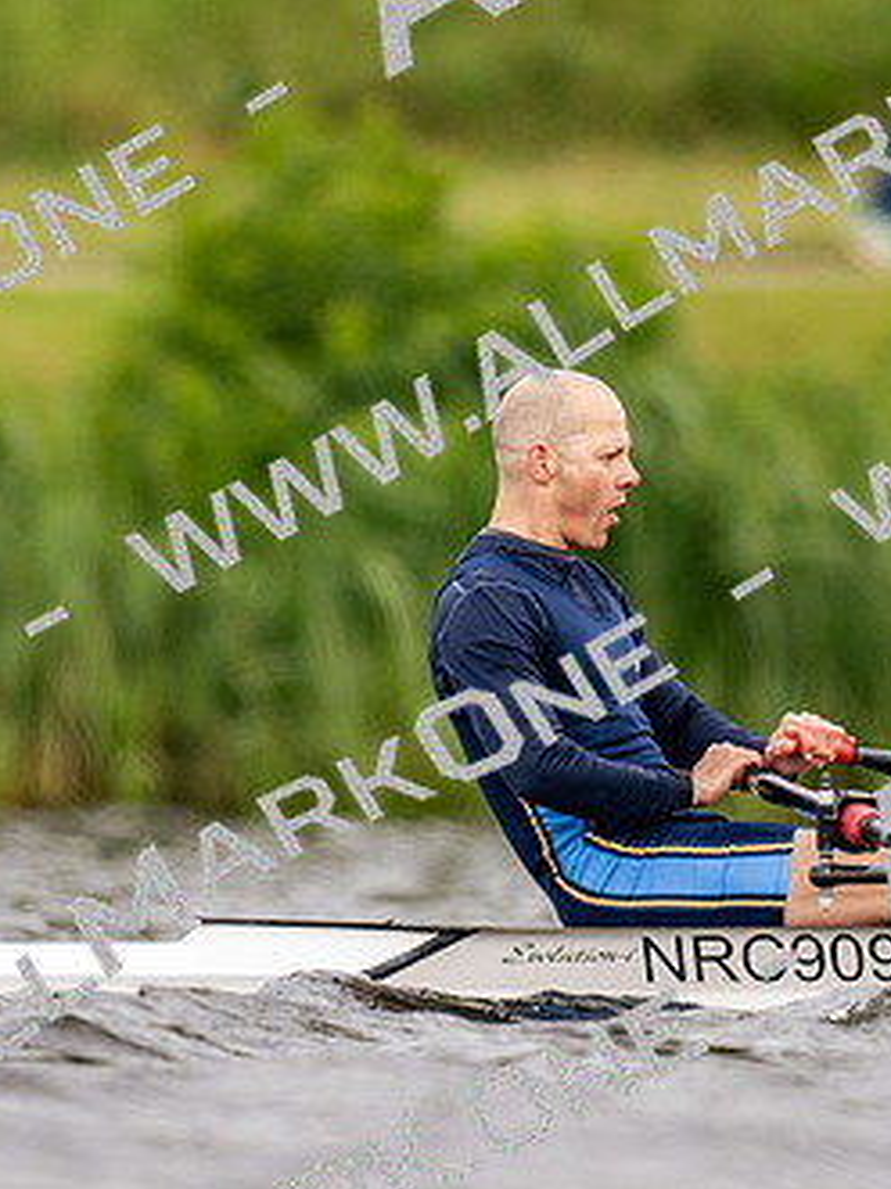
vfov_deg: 1.3
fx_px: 52027
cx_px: 568
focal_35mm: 1515
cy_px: 603
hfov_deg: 1.0
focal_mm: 600
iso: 800
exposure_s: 1/2500
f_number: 4
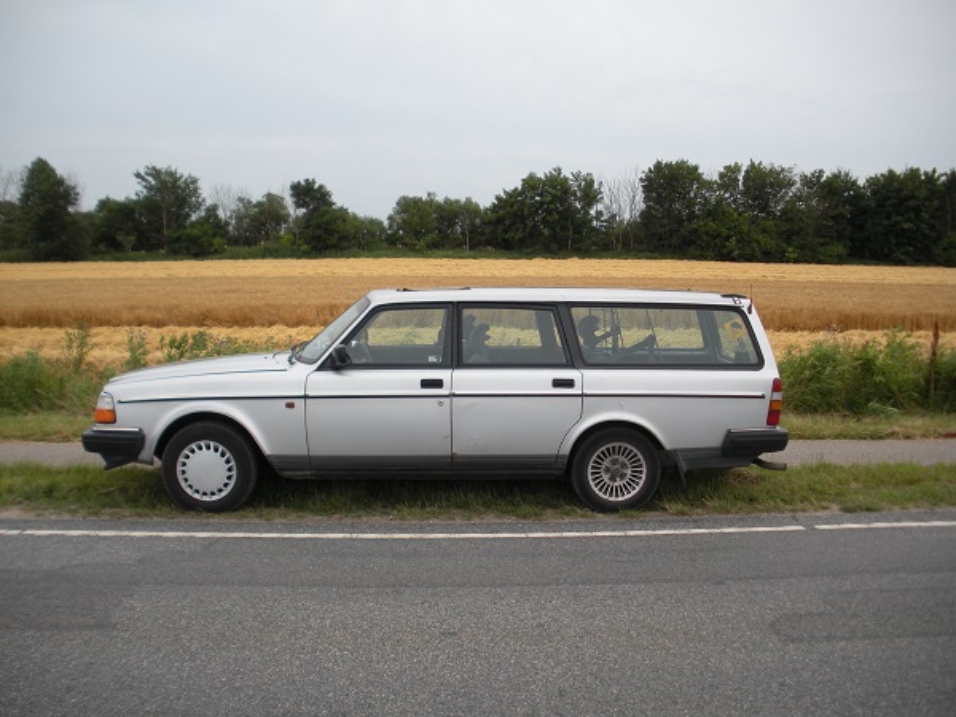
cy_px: 358
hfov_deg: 52.6
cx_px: 478
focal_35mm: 35
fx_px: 967
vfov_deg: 40.7
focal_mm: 6.3
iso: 64
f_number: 3.5
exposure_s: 1/363
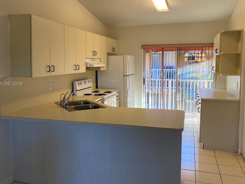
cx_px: 120
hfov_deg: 54.0
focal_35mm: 34
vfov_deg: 41.8
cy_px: 84
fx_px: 241
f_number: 1.8
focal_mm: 4.25
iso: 64
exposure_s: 1/60
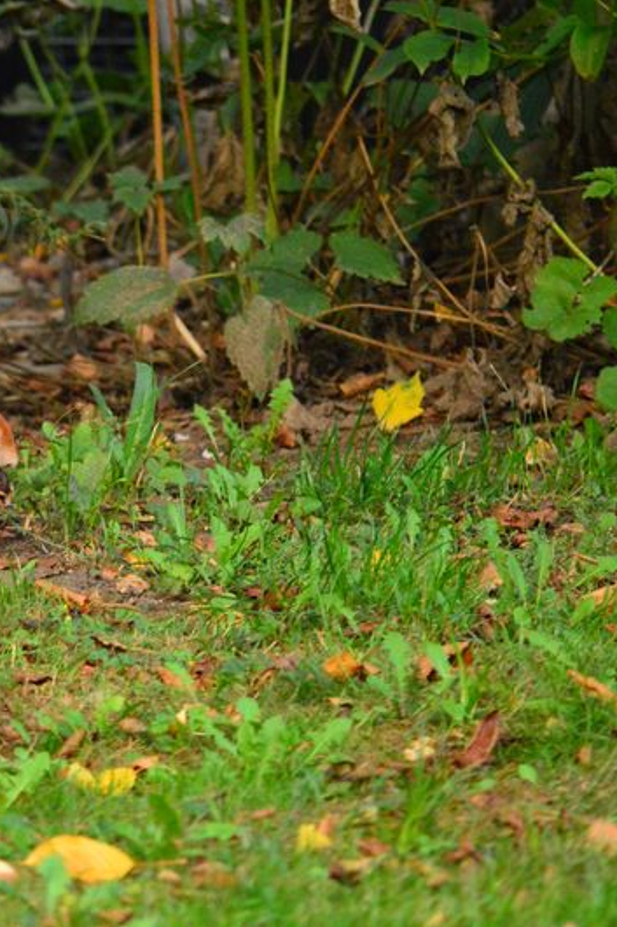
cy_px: 464
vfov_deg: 3.0
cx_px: -49
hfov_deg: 2.0
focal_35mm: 679
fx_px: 17466
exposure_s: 1/500
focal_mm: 300
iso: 4000
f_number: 5.6
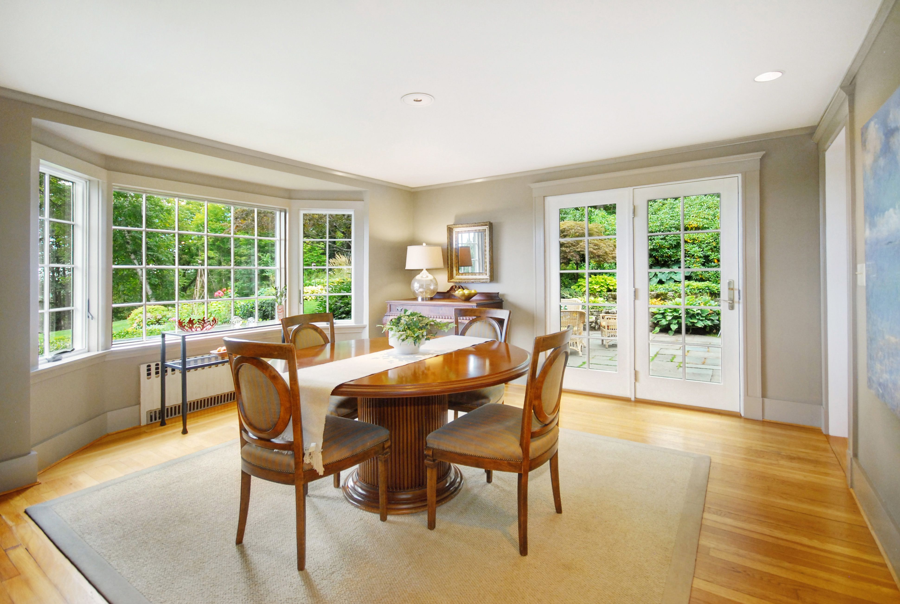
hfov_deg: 100.3
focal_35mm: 15
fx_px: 376
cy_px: 302
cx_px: 450
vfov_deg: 77.6
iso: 800
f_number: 5.6
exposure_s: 1/50
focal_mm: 10
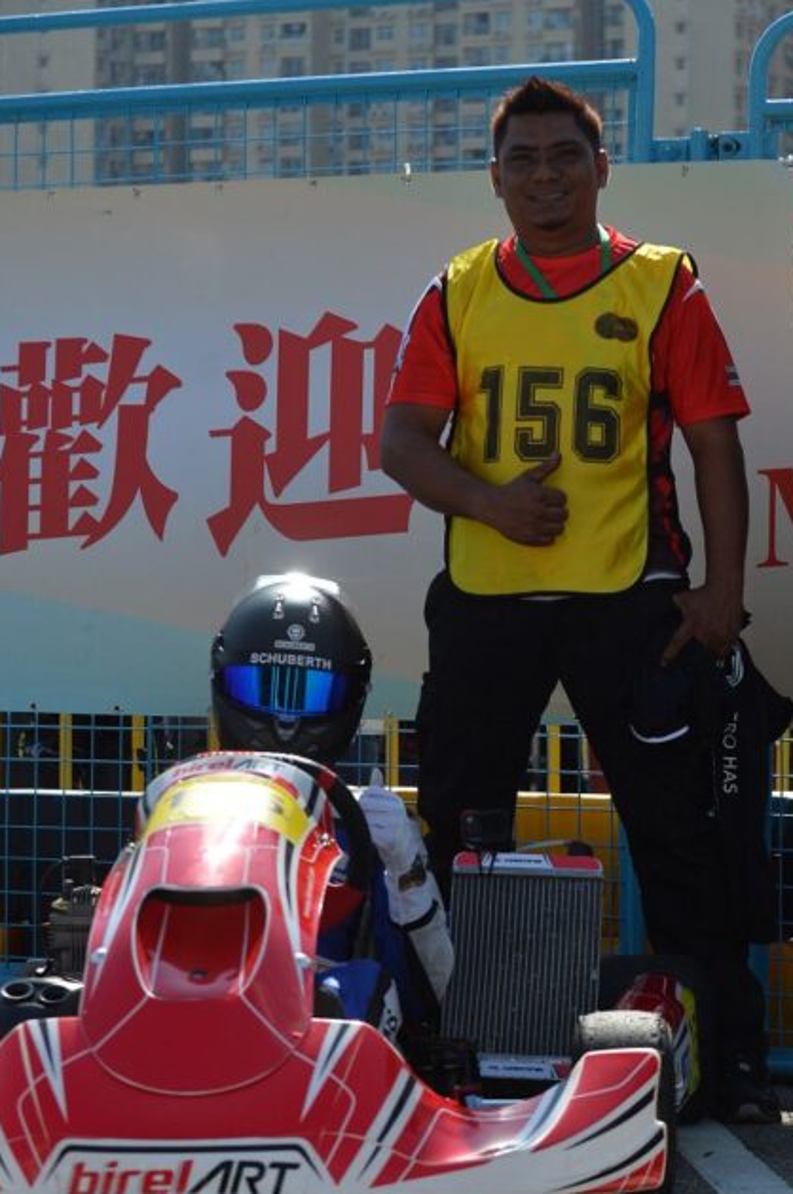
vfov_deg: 18.0
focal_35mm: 114
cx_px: 581
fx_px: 3775
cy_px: 651
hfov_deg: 12.0
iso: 320
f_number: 3.5
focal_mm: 70
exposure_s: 1/3200
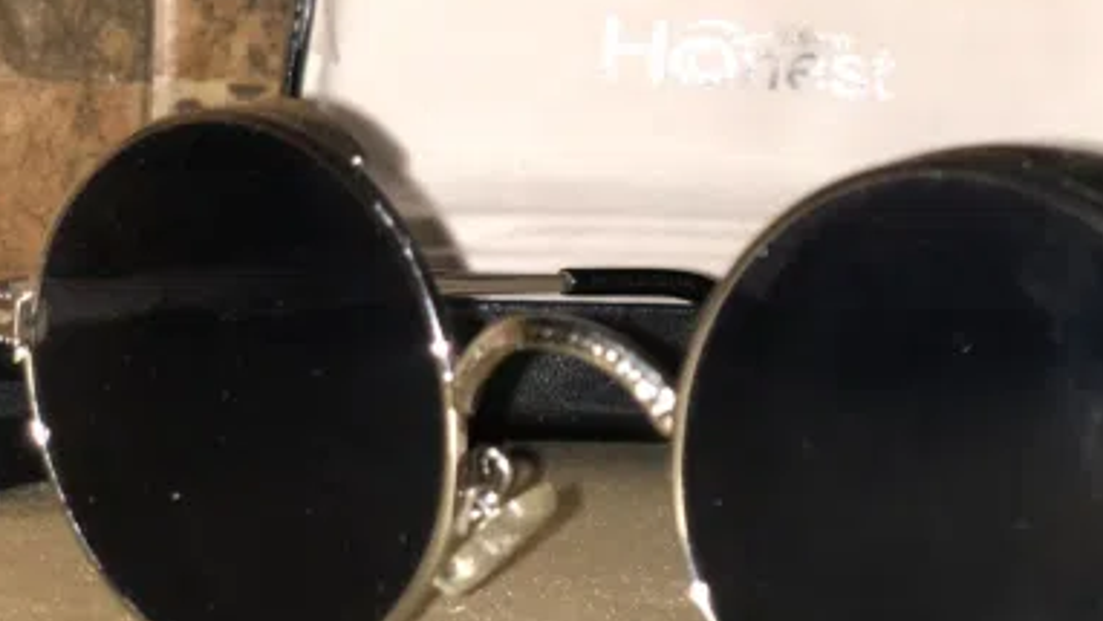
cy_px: 286
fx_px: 2779
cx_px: 814
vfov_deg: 12.7
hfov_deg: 22.3
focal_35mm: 95
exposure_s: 1/30
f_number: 2.4
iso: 40
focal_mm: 6
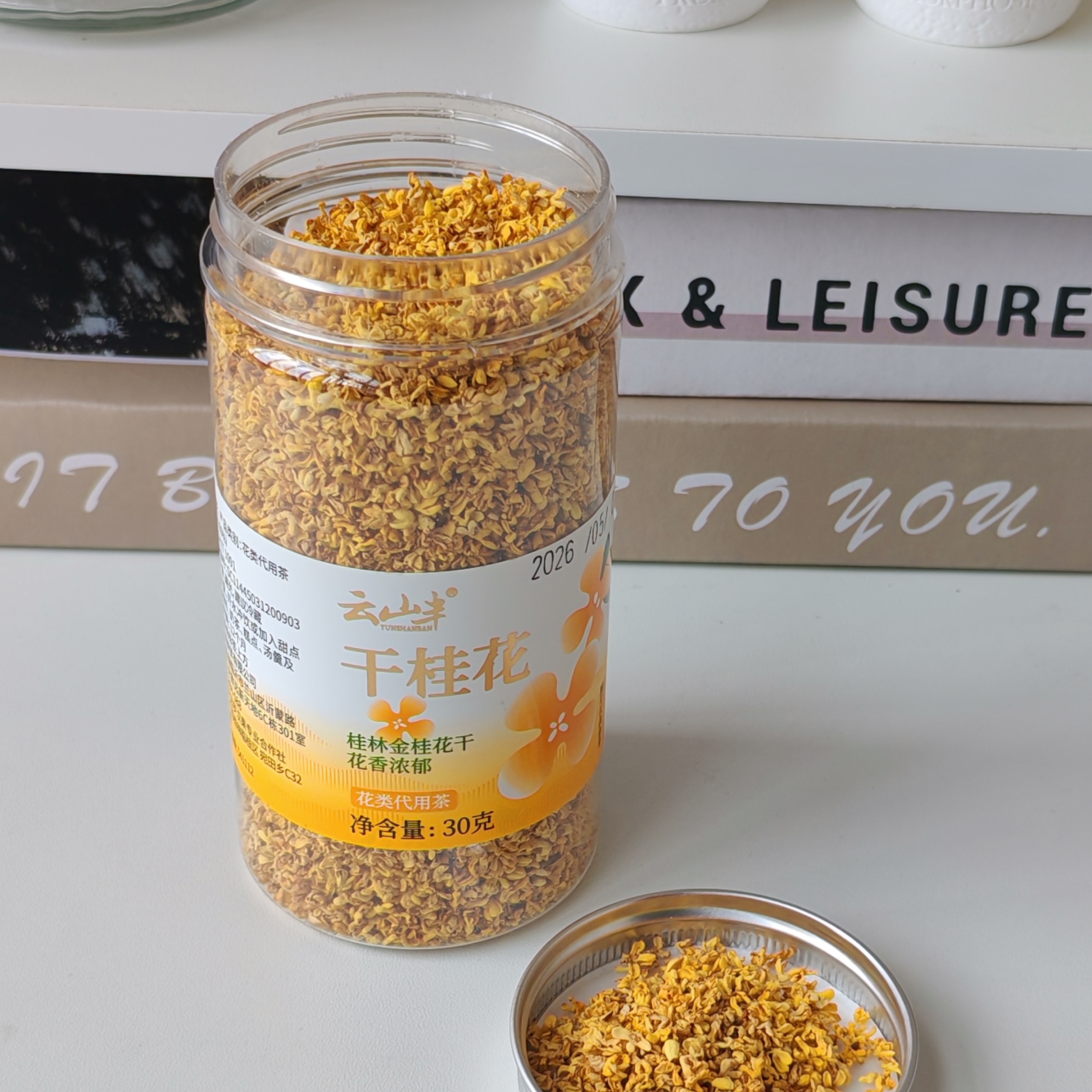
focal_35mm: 68
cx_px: 540
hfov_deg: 25.4
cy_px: 611
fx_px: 2427
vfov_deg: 25.3
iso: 50
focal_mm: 5.52
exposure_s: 1/200
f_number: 1.95
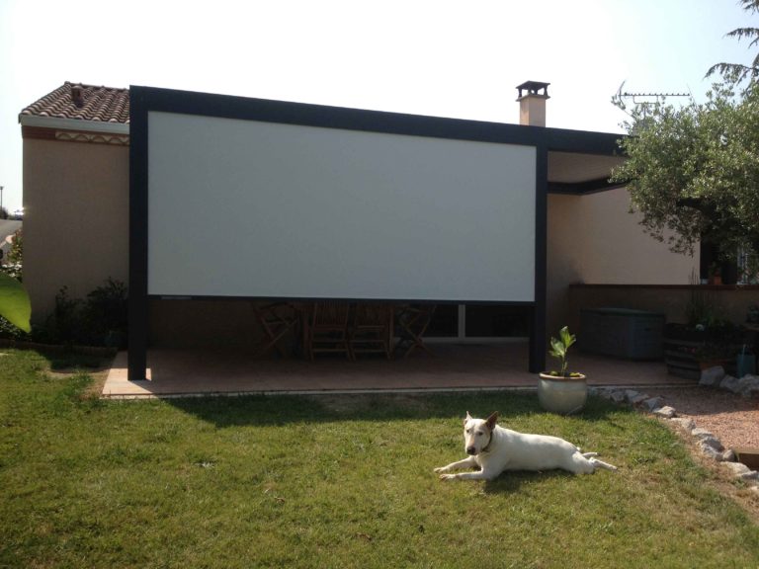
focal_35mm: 35
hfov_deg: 52.6
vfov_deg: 40.7
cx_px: 380
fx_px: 767
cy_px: 284
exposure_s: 1/1175
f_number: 2.4
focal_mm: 4.28
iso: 50
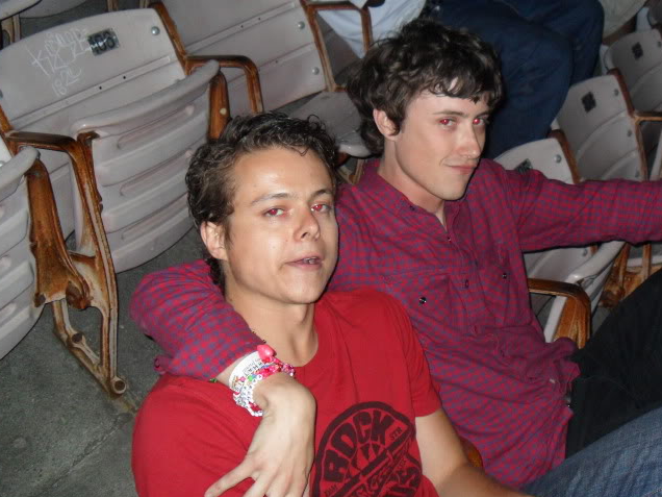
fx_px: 841
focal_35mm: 44
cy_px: 204
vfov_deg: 32.8
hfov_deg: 42.7
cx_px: 402
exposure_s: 1/45
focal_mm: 6.3
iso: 200
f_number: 3
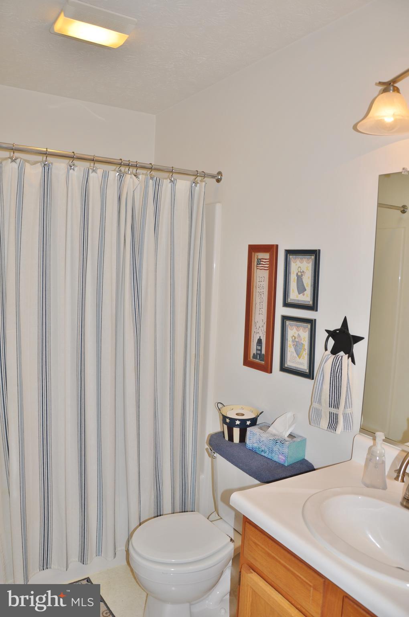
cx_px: 204
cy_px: 308
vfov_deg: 67.4
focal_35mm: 27
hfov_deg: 47.8
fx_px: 461
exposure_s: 1/60
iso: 200
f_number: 5
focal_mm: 18
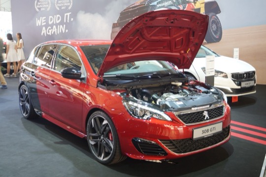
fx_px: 288
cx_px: 133
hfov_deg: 49.6
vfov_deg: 34.1
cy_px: 88
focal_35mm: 39
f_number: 4.5
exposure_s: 1/6
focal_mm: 26
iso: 400
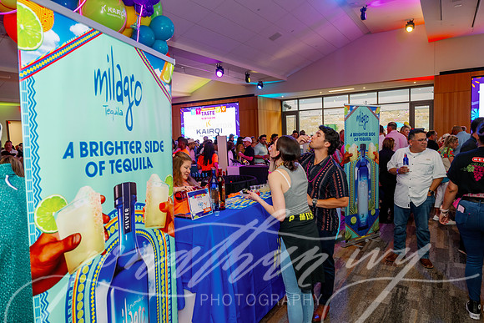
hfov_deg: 73.7
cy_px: 162
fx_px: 323
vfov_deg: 53.2
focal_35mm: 24
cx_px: 242
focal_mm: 24
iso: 640
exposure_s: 1/80
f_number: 5
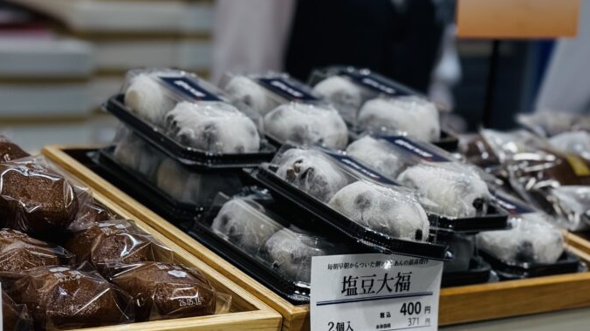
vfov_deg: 12.0
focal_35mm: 99
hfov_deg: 21.6
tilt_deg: -18.3
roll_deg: -5.1
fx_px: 1549
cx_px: 301
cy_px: 381
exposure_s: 1/854
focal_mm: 6.76
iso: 64
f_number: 1.78
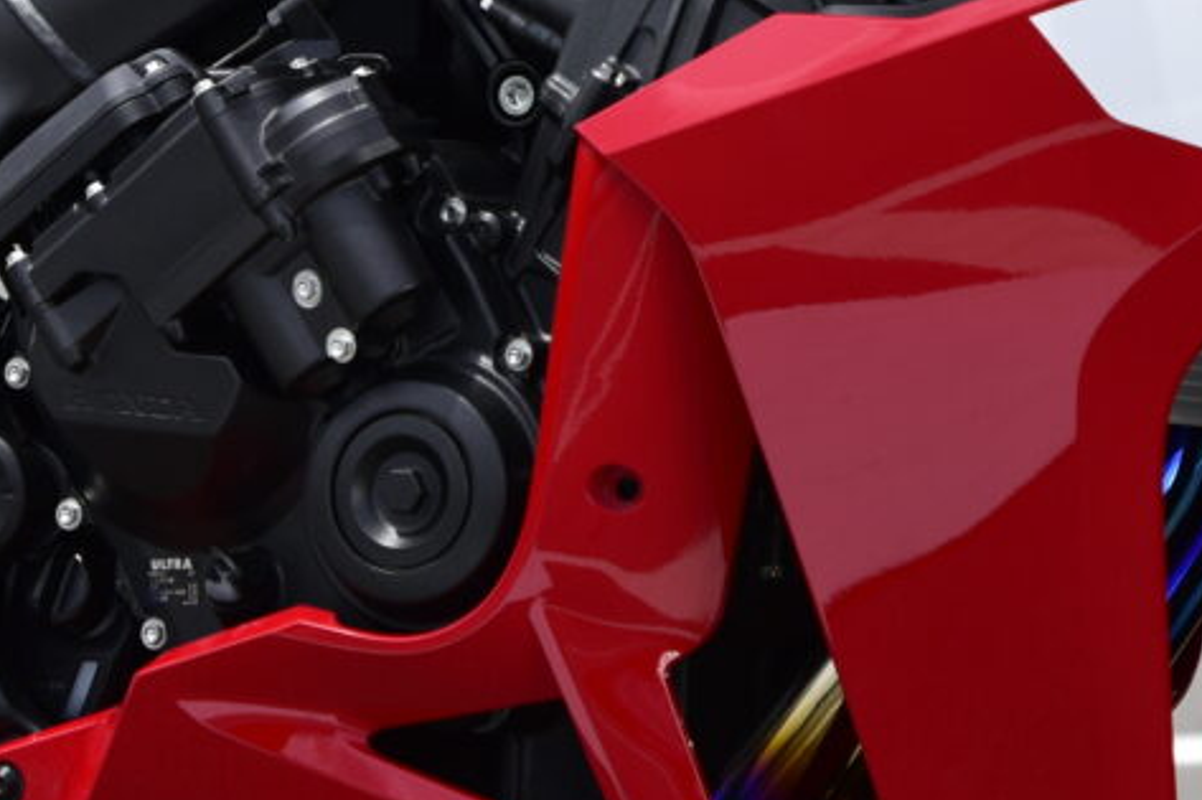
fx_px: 17656
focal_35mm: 529
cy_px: -14
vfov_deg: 2.6
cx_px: 460
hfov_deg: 3.9
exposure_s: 1/1000
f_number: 5
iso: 100
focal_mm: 125
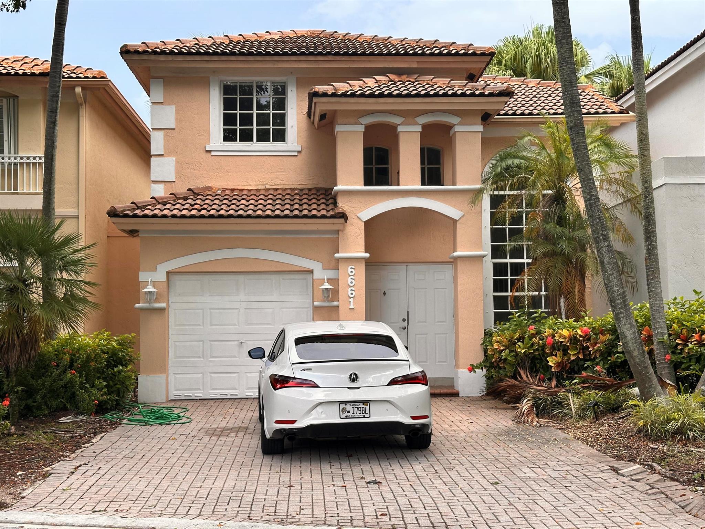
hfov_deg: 39.7
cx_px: 352
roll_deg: +0.3
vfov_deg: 30.3
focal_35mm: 48
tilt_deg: +3.3
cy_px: 264
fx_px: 978
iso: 64
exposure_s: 1/506
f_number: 1.78
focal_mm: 6.86
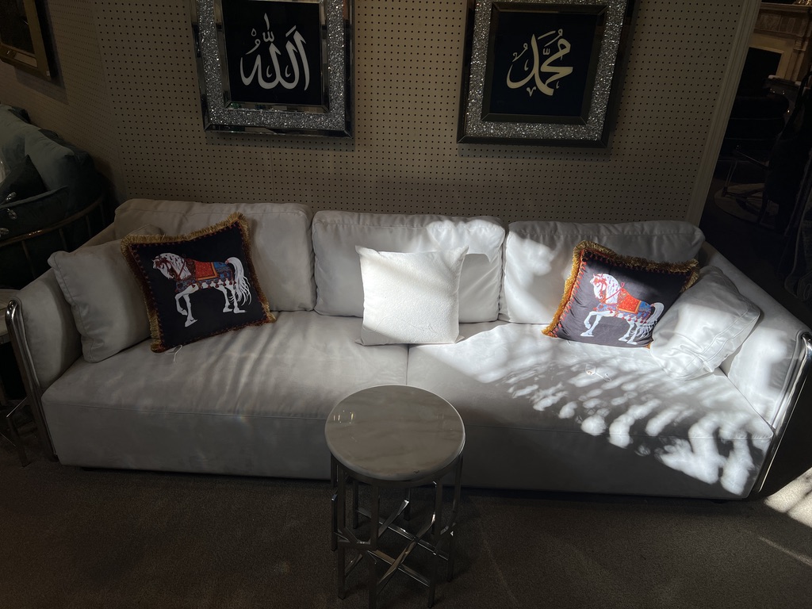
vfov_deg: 53.1
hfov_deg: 67.3
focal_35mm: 26
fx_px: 610
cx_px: 406
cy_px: 304
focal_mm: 5.7
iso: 50
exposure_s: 1/753
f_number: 1.5
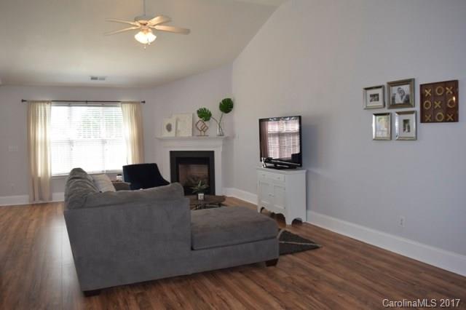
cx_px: 233
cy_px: 155
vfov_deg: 47.9
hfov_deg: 67.4
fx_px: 349
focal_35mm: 27
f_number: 5.6
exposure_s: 1/125
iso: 640
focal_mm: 18
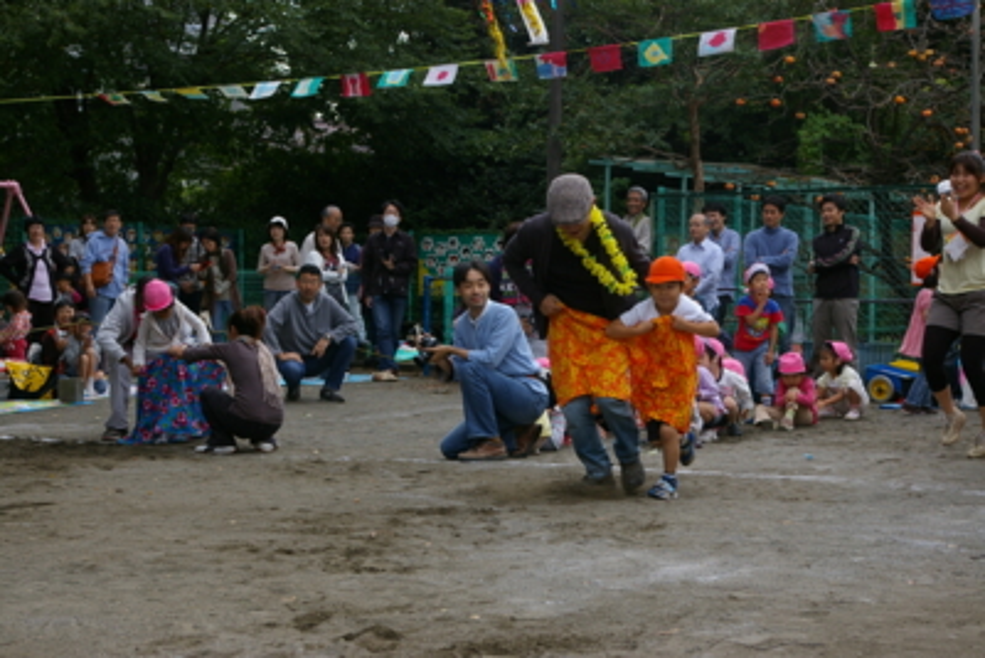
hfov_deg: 29.9
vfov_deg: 20.2
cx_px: 492
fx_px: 1847
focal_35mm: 68
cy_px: 329
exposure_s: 1/180
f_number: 8
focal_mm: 45
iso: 200
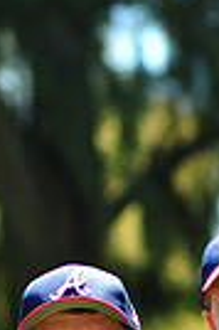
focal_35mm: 782
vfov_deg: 2.6
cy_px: 623
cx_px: 66
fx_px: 7154
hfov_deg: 1.8
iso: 200
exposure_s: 1/400
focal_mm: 180
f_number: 5
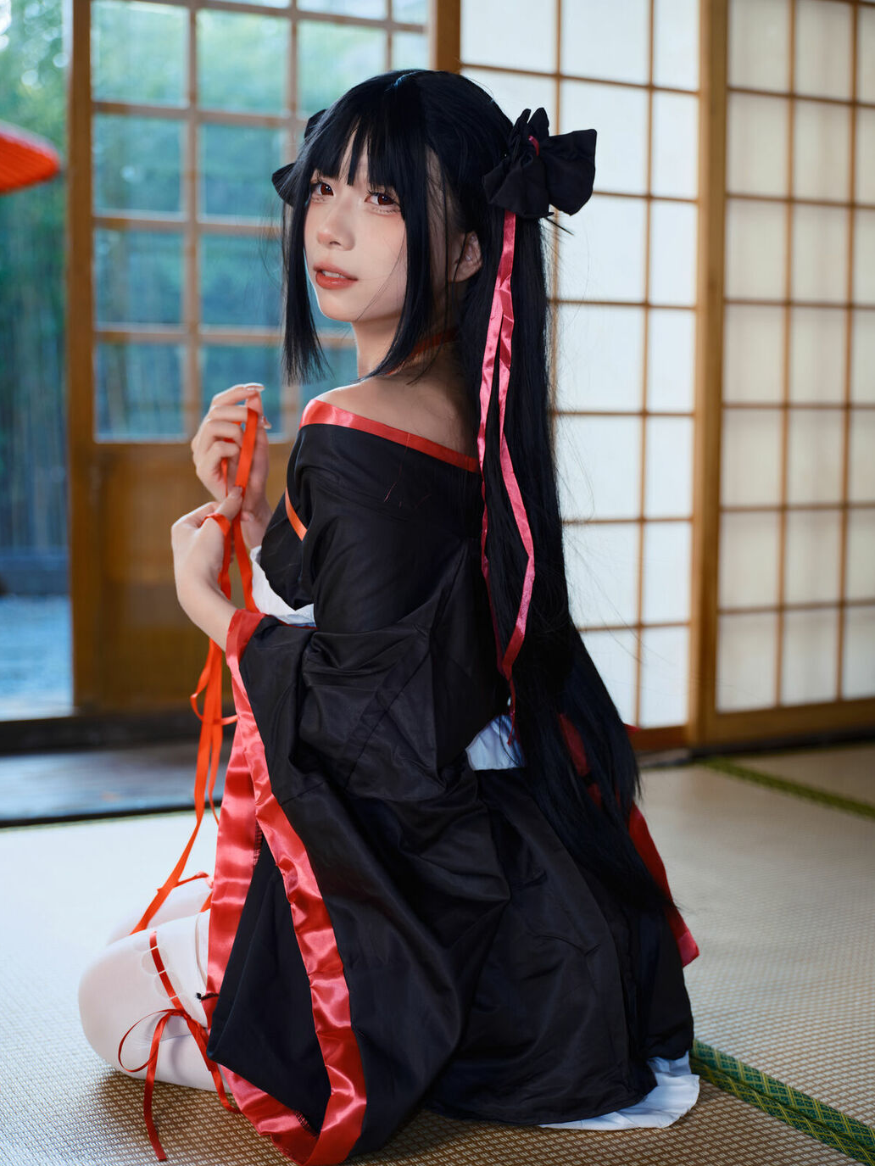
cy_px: 587
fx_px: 1920
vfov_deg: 33.8
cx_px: 443
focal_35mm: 57
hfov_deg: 25.7
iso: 500
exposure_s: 1/125
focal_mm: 70.4
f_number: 4
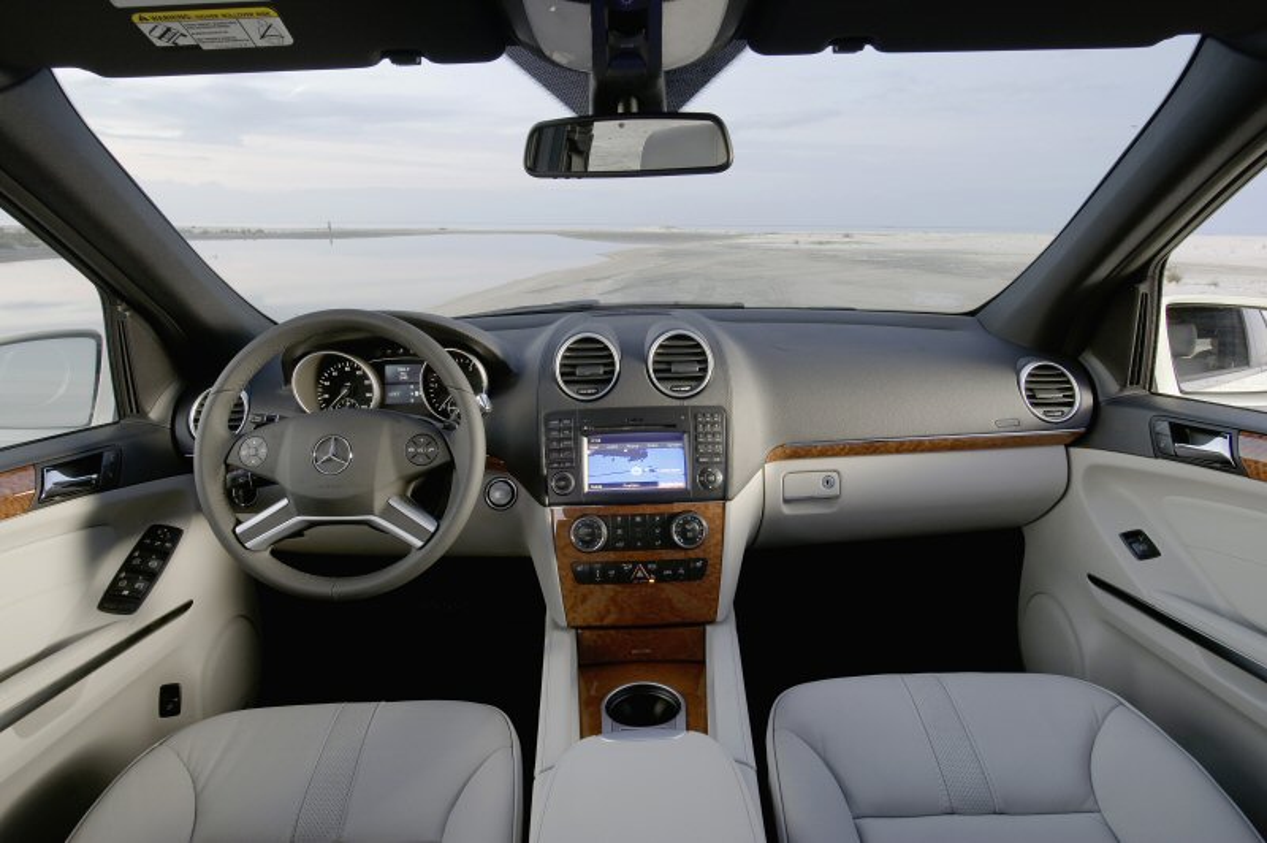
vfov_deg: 61.8
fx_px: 703
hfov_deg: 84.0
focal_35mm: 20
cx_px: 634
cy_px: 422
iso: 200
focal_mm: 20
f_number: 11
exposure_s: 2.5
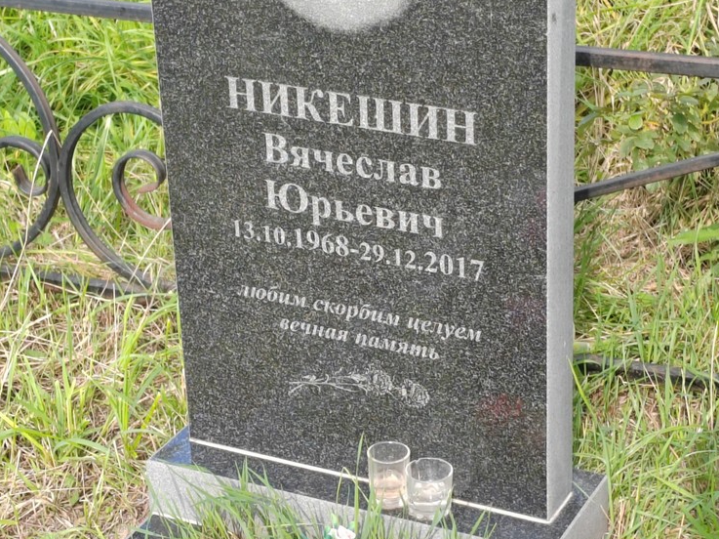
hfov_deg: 19.5
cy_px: 276
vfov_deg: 14.6
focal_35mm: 101
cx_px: 386
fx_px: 2097
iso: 100
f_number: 1.9
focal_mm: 5.52
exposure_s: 1/280
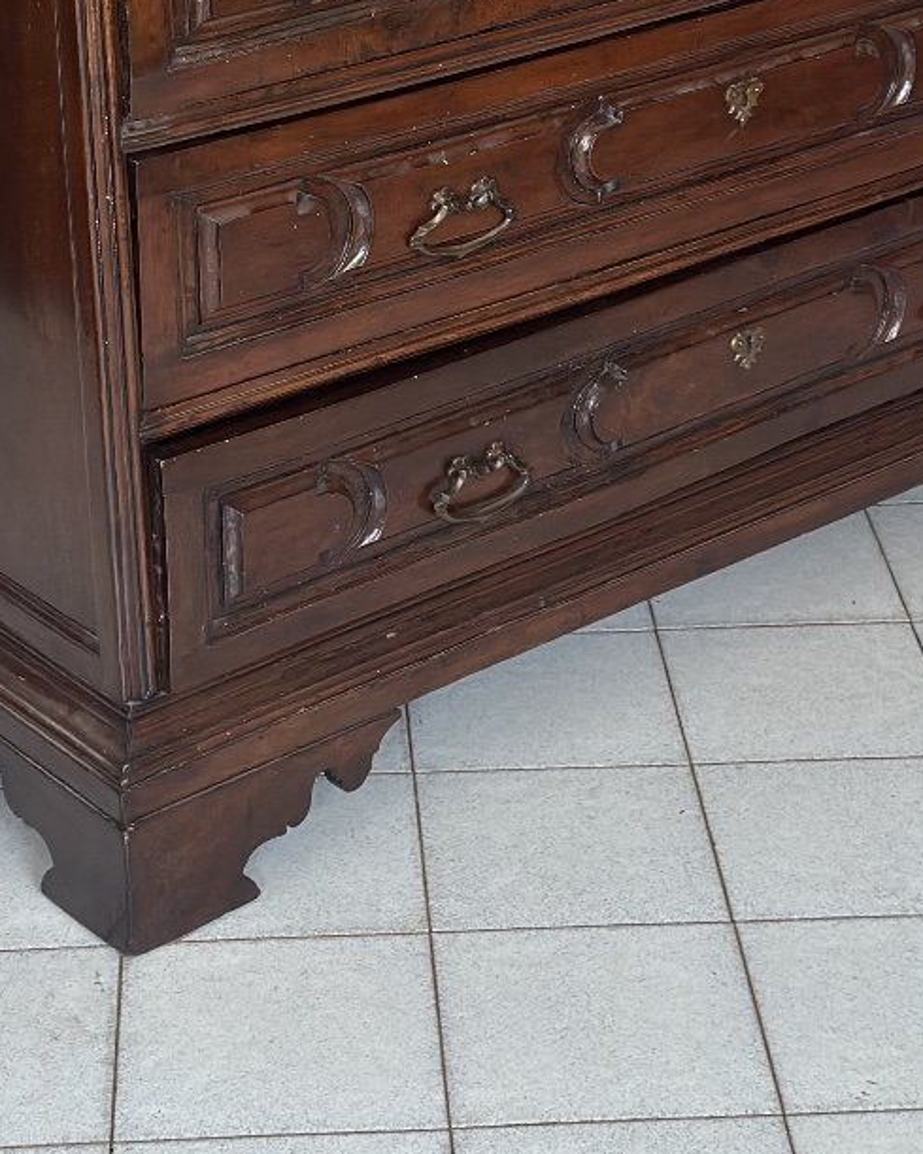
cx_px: 468
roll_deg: +0.0
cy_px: 246
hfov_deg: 16.7
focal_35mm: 92
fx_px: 3141
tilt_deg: -21.1
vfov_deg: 20.6
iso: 250
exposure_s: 1/60
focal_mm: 6.86
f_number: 1.78
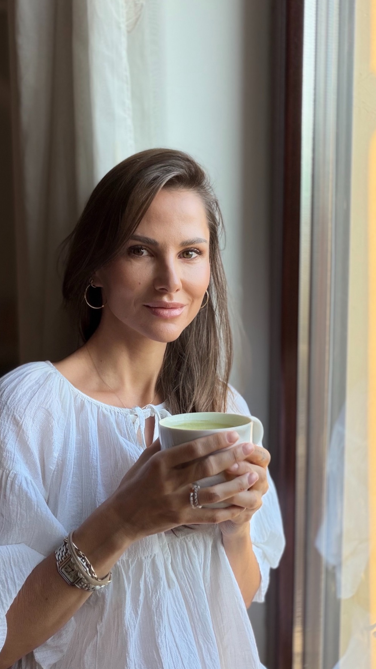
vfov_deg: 59.5
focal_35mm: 33
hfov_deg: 35.6
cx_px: 158
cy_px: 333
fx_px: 585
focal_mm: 2.71
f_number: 1.9
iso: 80
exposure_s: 1/148
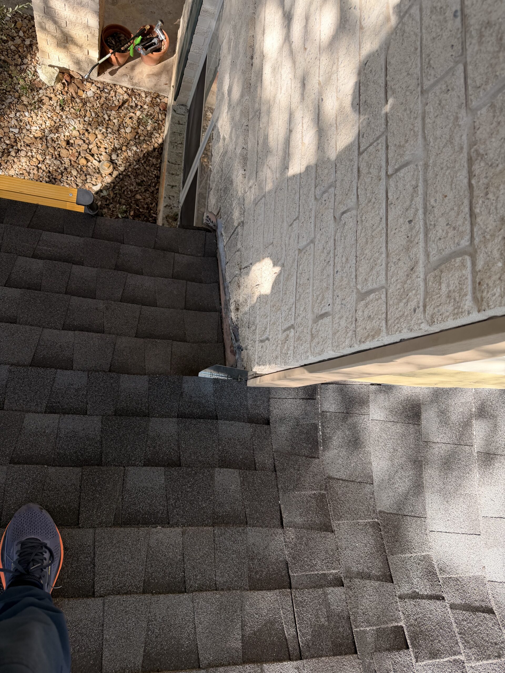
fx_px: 467
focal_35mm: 24
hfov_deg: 56.8
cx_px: 252
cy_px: 336
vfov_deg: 71.6
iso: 100
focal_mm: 6.76
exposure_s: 1/423
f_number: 1.78
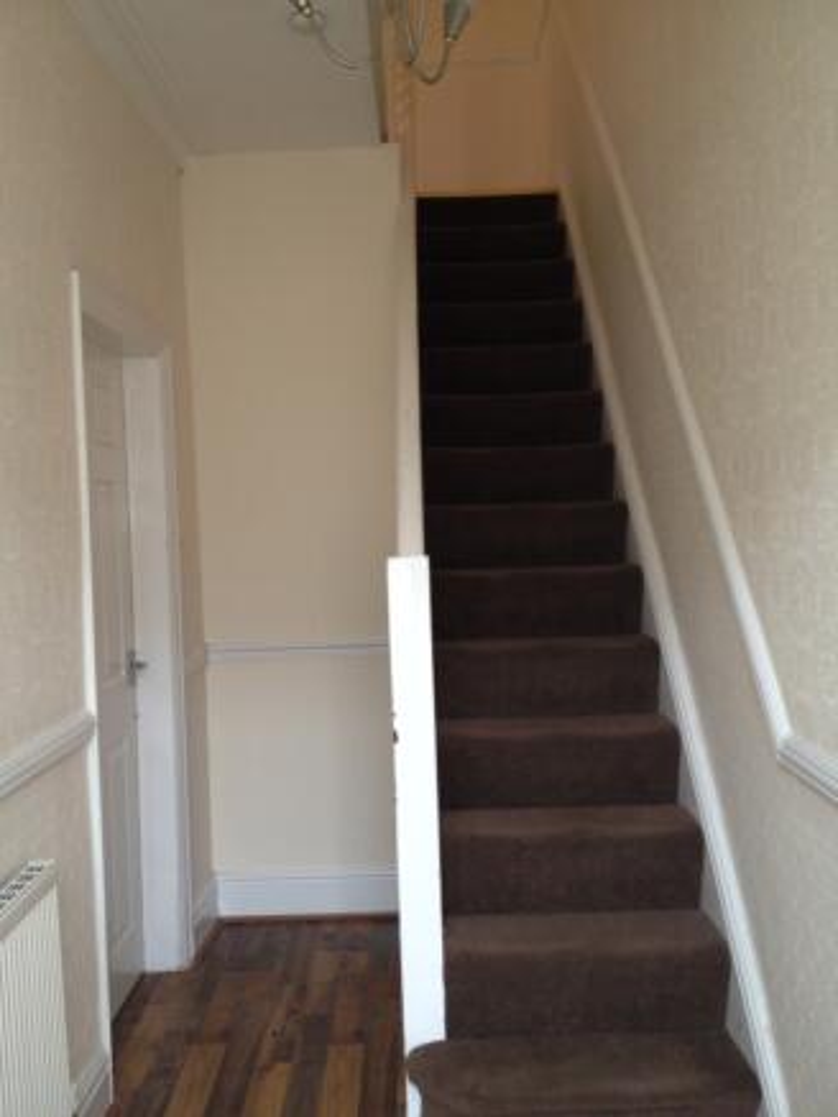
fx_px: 1129
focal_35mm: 35
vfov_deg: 52.6
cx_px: 419
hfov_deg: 40.7
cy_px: 558
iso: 80
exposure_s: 1/20
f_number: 2.4
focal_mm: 4.28
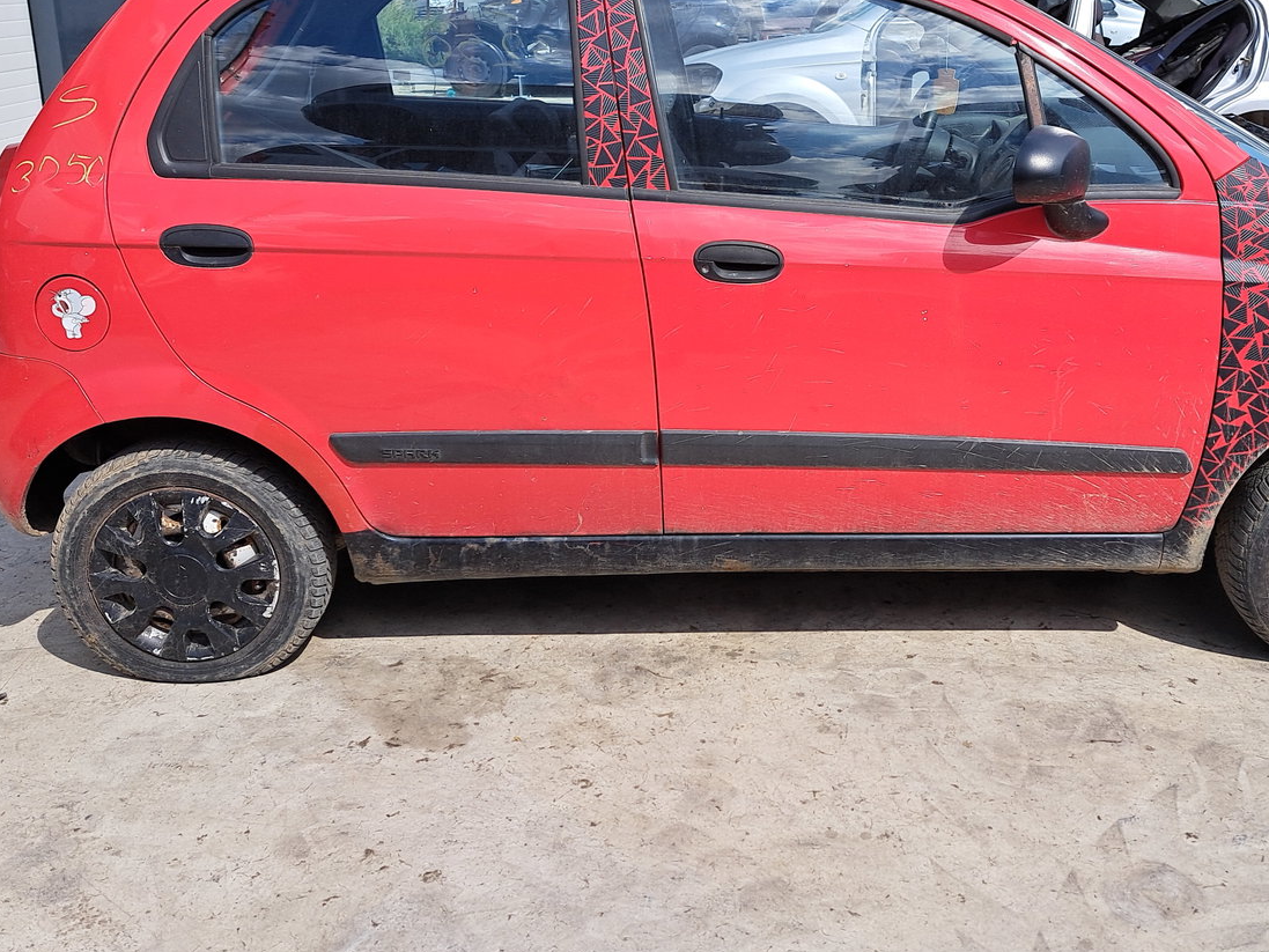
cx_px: 733
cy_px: 329
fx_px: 1283
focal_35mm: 35
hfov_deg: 52.4
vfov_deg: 40.3
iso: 50
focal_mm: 5.23
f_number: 1.8
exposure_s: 1/958
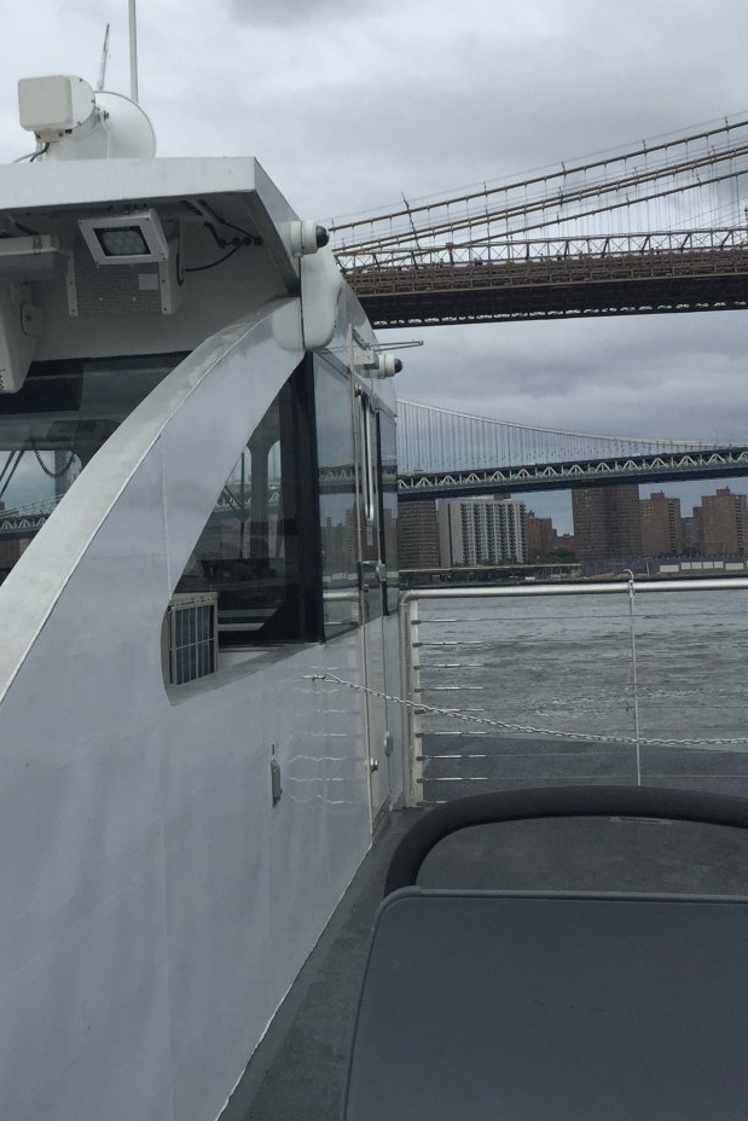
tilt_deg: +7.1
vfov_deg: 38.0
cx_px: 167
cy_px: 426
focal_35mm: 52
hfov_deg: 25.6
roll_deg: +3.9
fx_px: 1620
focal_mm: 4.15
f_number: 2.2
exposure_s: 1/2825
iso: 32
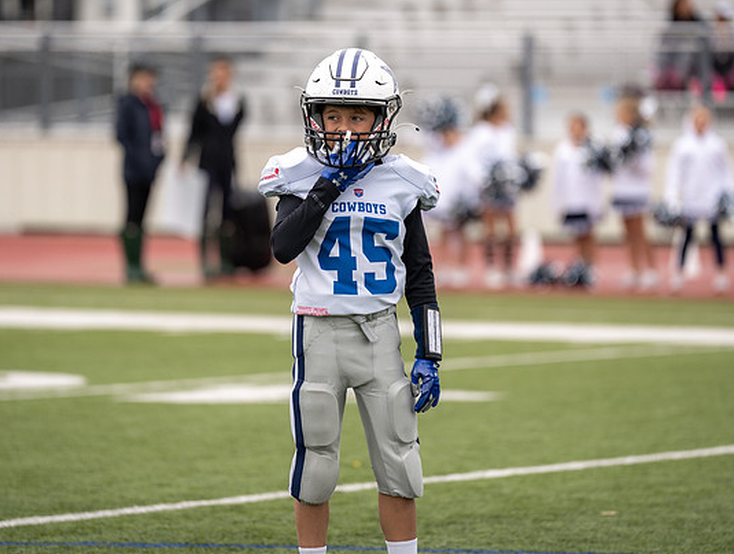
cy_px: 208
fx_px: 5867
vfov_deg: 5.4
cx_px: 345
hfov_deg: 7.2
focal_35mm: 276
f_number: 2.8
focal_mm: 200
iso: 160
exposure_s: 1/1250
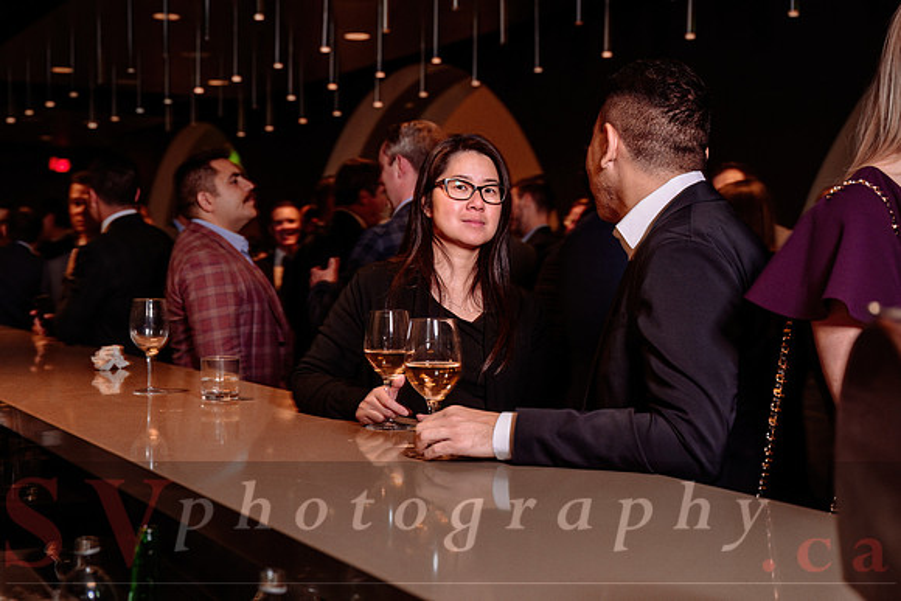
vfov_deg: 26.7
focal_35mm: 51
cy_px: 298
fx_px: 1269
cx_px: 417
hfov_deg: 39.1
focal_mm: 46
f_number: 4
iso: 1000
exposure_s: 1/60
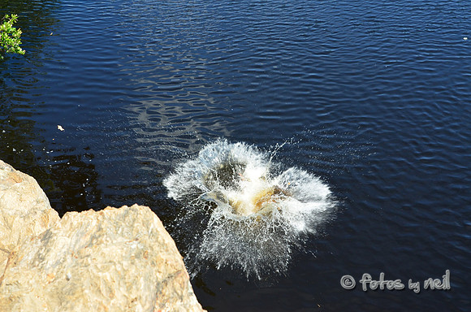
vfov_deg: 27.9
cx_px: 236
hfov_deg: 41.2
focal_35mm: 48
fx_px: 627
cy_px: 156
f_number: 9
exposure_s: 1/320
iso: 400
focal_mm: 32
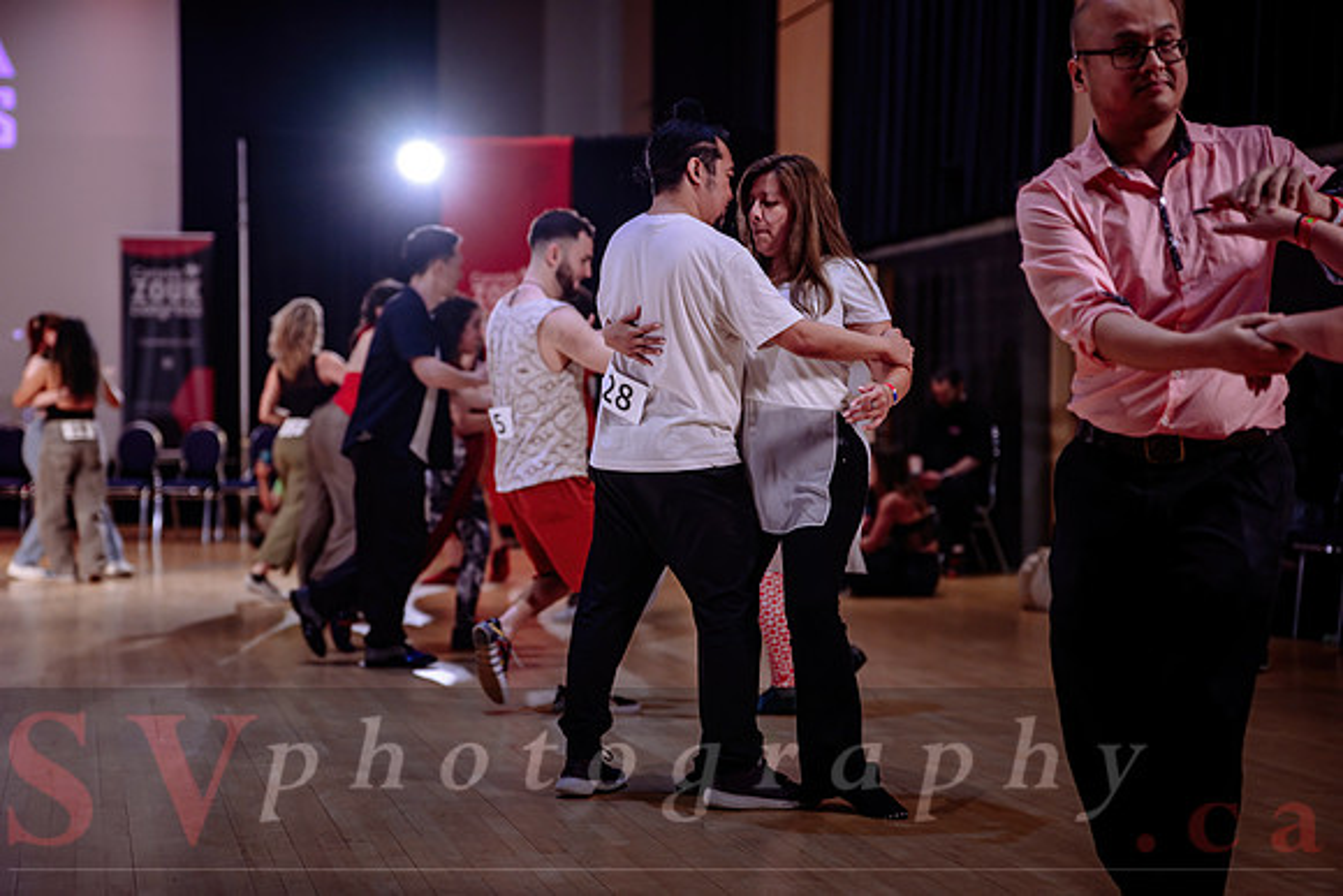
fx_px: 2653
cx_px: 620
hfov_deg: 28.4
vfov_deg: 19.2
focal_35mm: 71
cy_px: 483
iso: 1250
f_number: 2
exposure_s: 1/250
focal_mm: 66
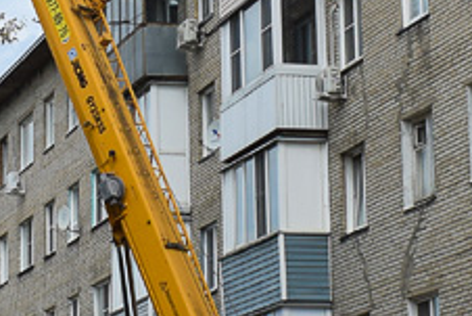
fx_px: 2086
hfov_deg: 12.8
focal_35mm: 159
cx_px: 84
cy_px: 19
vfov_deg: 8.6
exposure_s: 1/1000
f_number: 6.3
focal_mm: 20
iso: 200
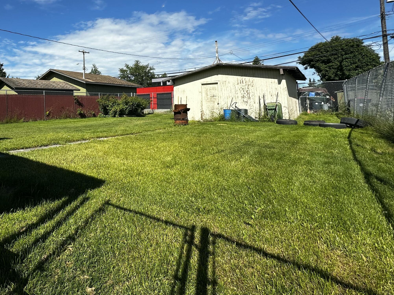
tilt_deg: +3.2
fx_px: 239
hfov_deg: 73.9
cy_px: 89
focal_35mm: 21
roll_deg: +1.4
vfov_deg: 61.3
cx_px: 103
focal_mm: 2.22
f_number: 2.2
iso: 40
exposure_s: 1/2451
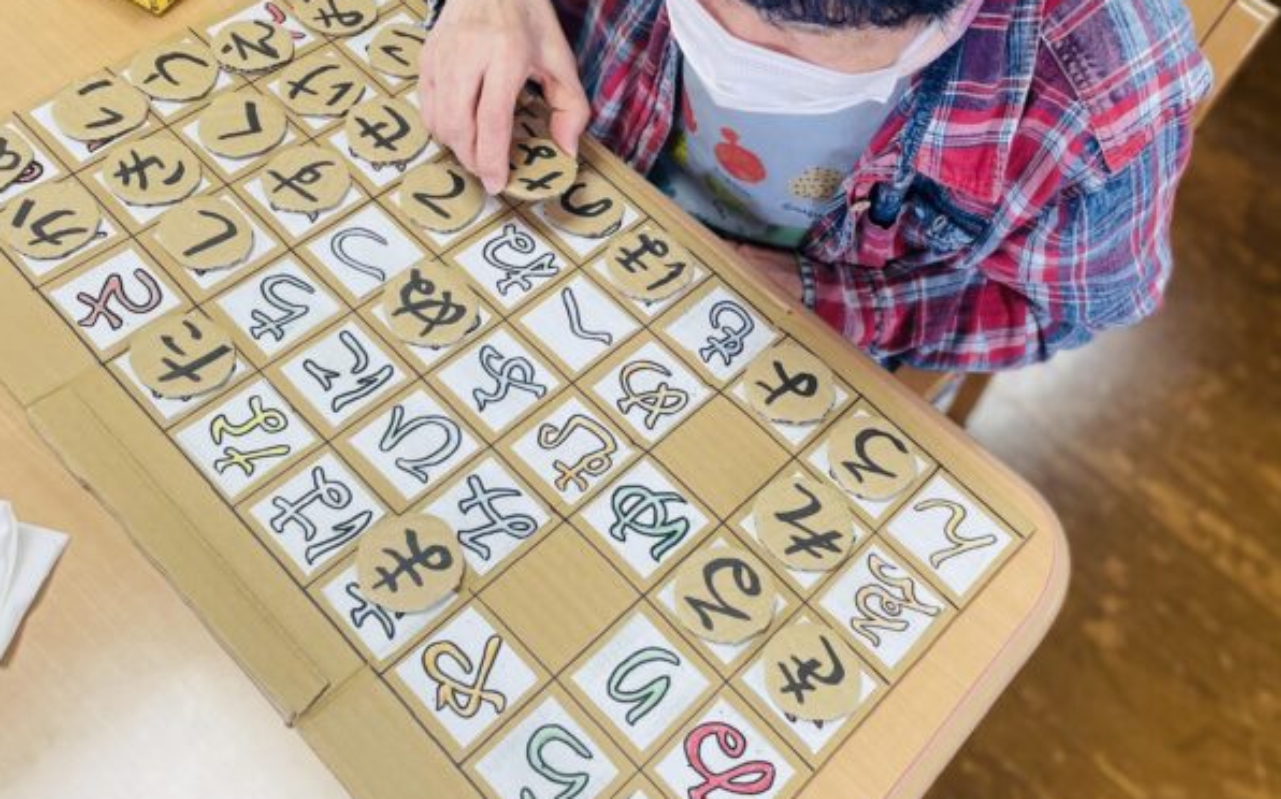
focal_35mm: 37
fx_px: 1291
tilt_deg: -54.2
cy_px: 316
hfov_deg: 52.8
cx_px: 638
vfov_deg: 34.3
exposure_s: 1/100
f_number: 1.6
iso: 40
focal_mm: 4.2
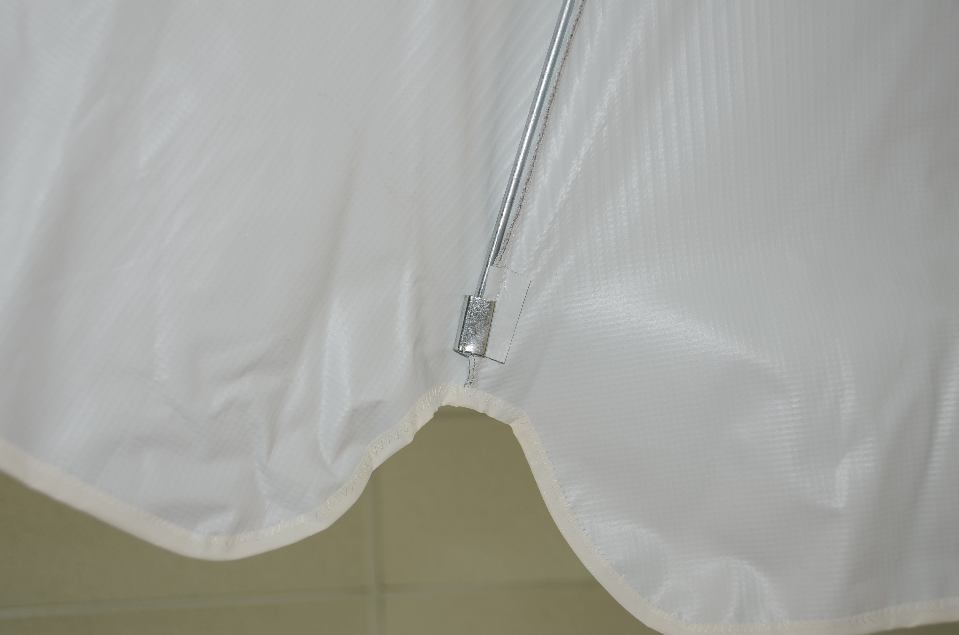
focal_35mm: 40
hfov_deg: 48.0
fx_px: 1077
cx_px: 480
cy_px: 318
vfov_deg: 32.9
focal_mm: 27
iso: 100
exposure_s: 1/60
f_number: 4
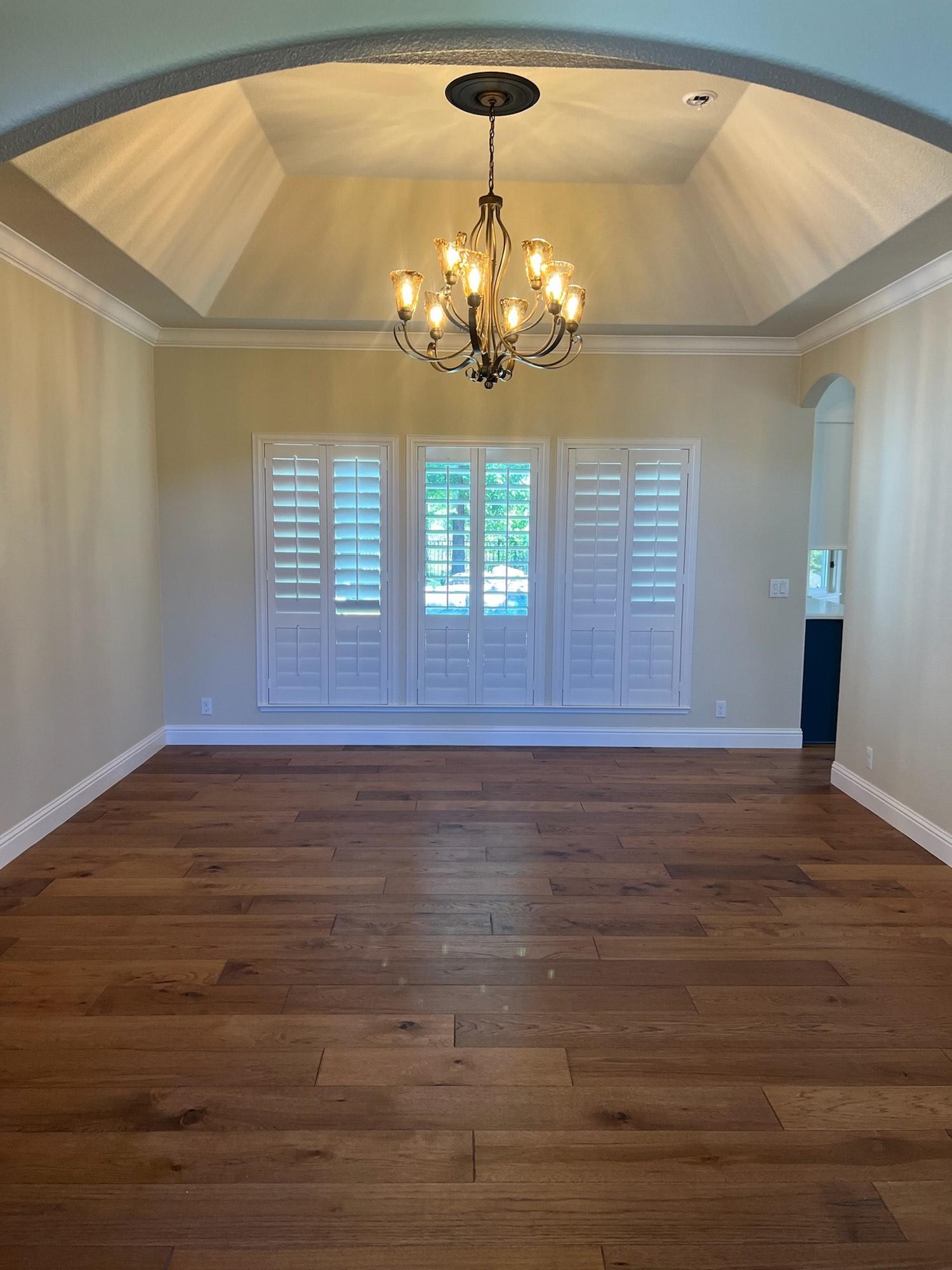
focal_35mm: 26
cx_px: 476
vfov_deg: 67.3
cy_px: 635
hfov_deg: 53.1
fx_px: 953
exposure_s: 1/120
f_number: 1.5
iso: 100
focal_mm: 5.7
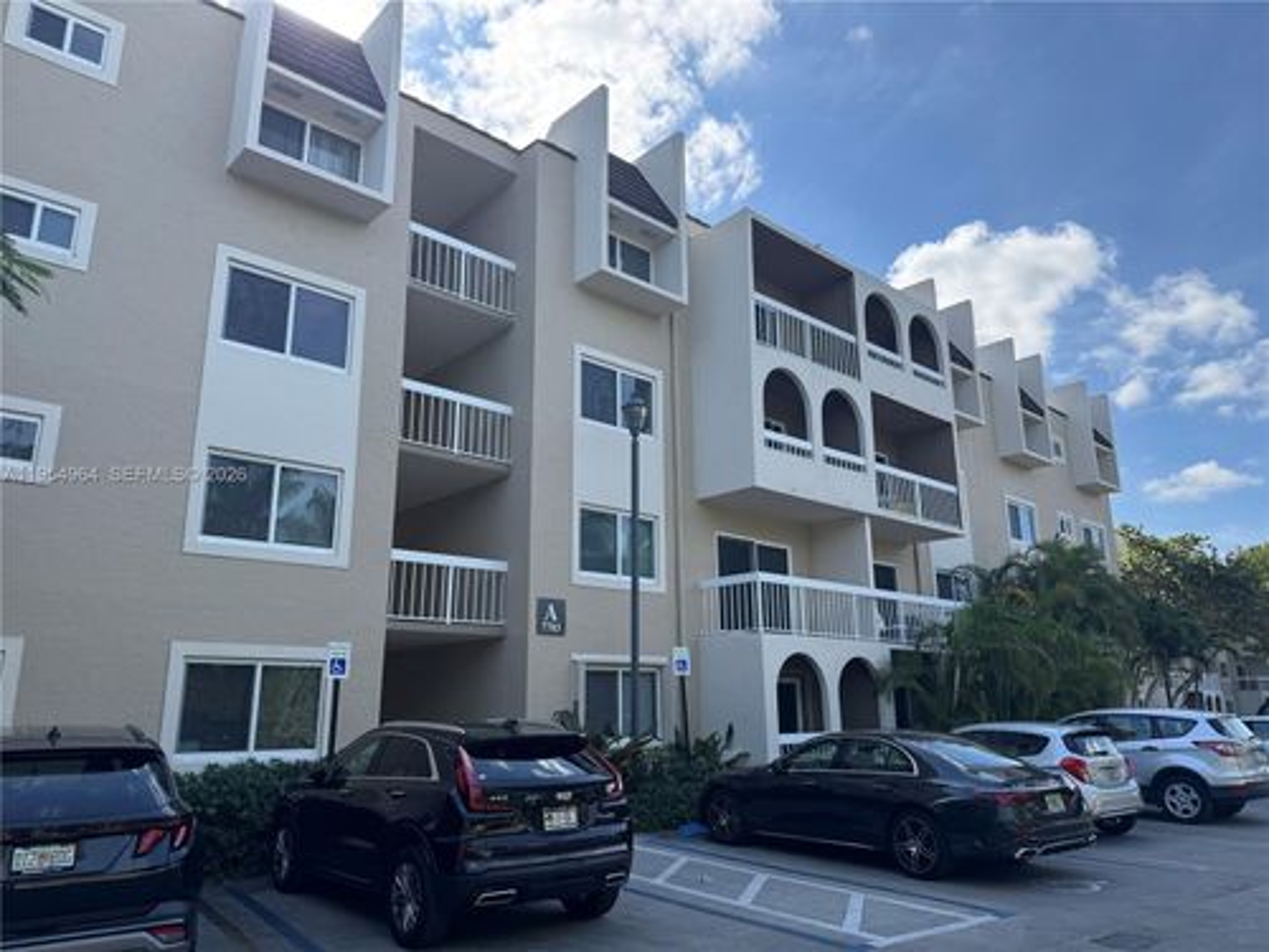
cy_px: 476
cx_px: 634
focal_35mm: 24
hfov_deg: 71.6
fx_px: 880
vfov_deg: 56.8
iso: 80
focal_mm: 6.76
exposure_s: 1/2174
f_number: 1.78
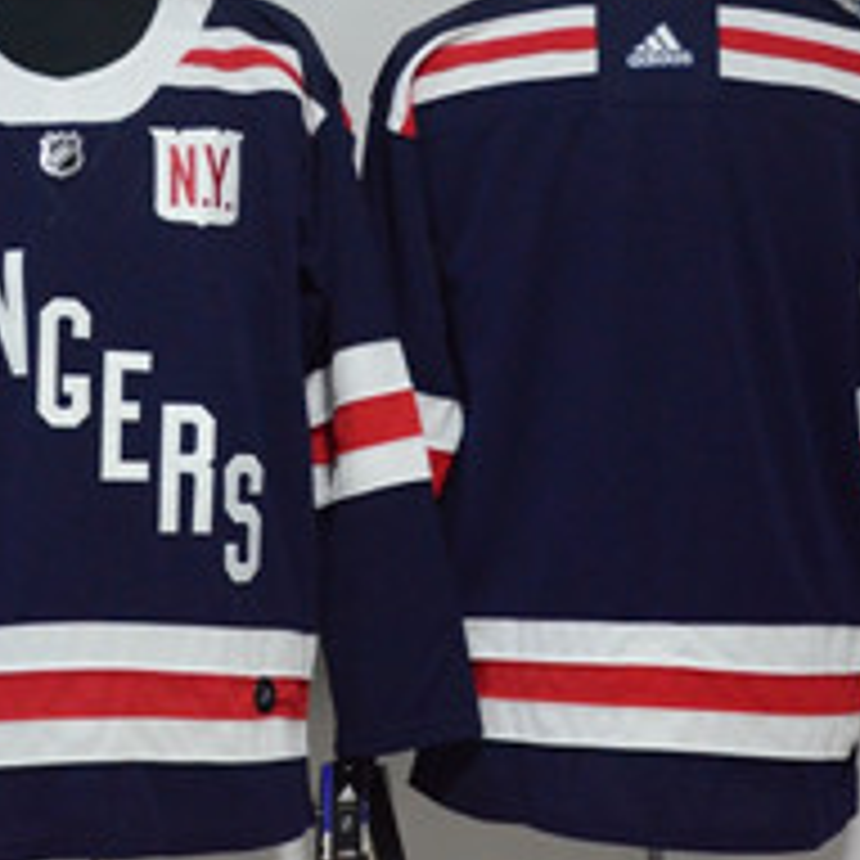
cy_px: 344
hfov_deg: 15.5
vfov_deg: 15.5
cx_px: 338
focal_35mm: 112
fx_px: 3148
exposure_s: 1/60
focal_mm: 42
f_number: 4.5
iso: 4000
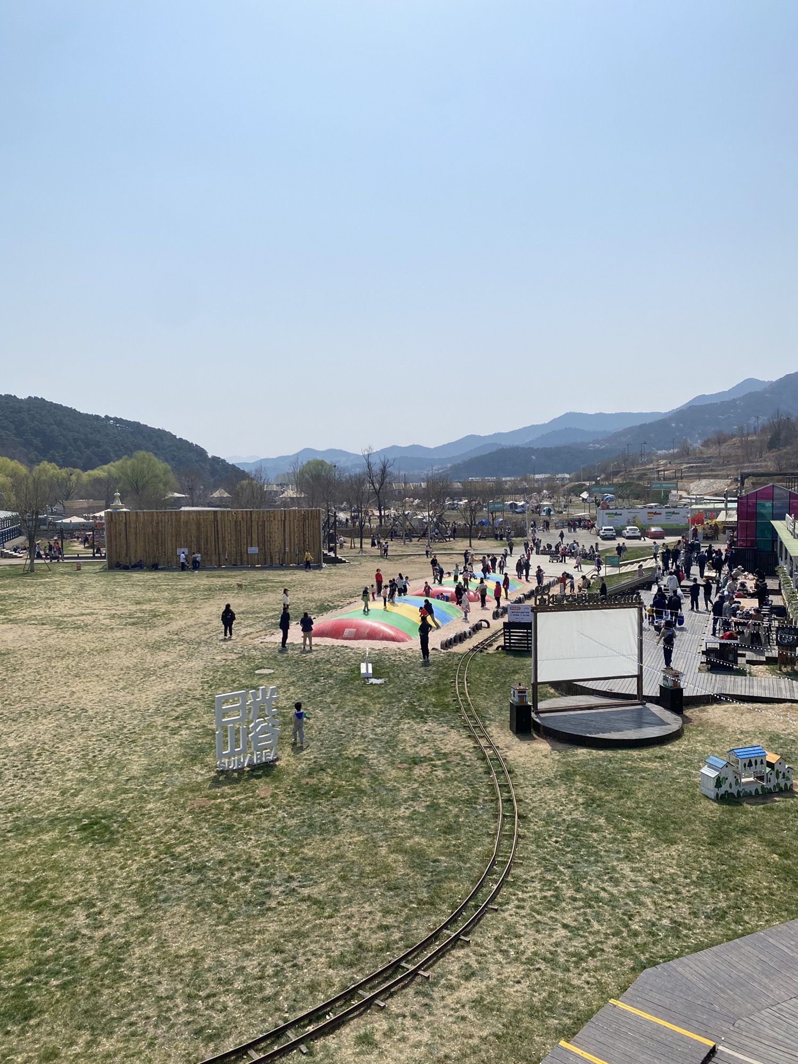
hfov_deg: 53.1
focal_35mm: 26
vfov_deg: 67.3
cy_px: 532
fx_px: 799
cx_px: 399
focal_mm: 4.25
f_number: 1.8
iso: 32
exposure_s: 1/7692
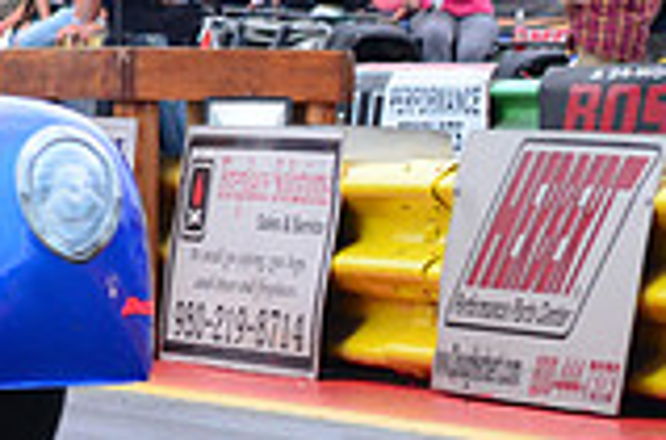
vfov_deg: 3.3
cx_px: -306
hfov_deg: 5.0
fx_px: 7559
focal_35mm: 410
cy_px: 130
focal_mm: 75
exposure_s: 1/320
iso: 1000
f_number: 4.5
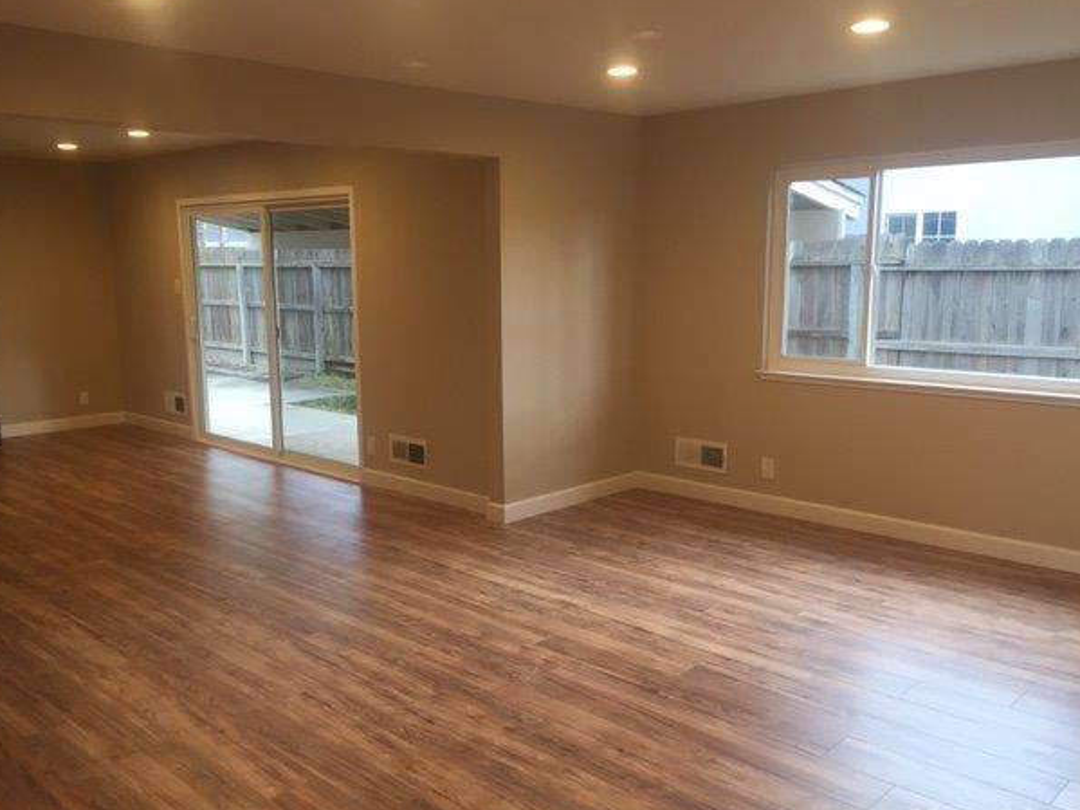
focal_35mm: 31
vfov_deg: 45.4
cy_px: 411
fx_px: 967
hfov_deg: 58.3
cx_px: 507
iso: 40
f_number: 2.2
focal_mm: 4.15
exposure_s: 1/30
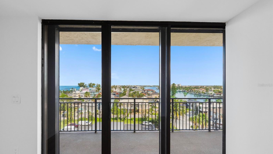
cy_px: 85
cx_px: 135
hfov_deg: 95.9
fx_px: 123
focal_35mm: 17
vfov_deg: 63.8
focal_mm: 16
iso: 1600
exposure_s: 1/2000
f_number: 11
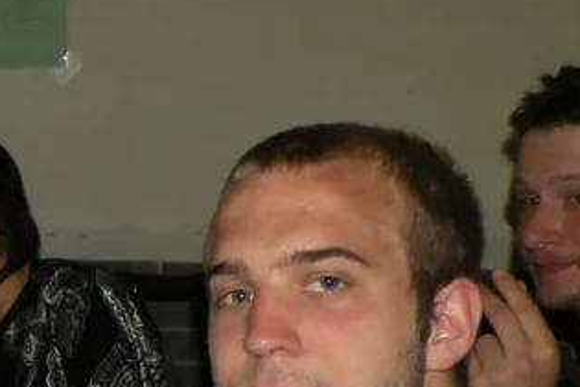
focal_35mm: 107
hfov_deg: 17.1
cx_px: -315
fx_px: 1724
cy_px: 492
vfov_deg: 12.4
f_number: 2.8
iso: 64
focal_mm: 4.7
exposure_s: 1/60
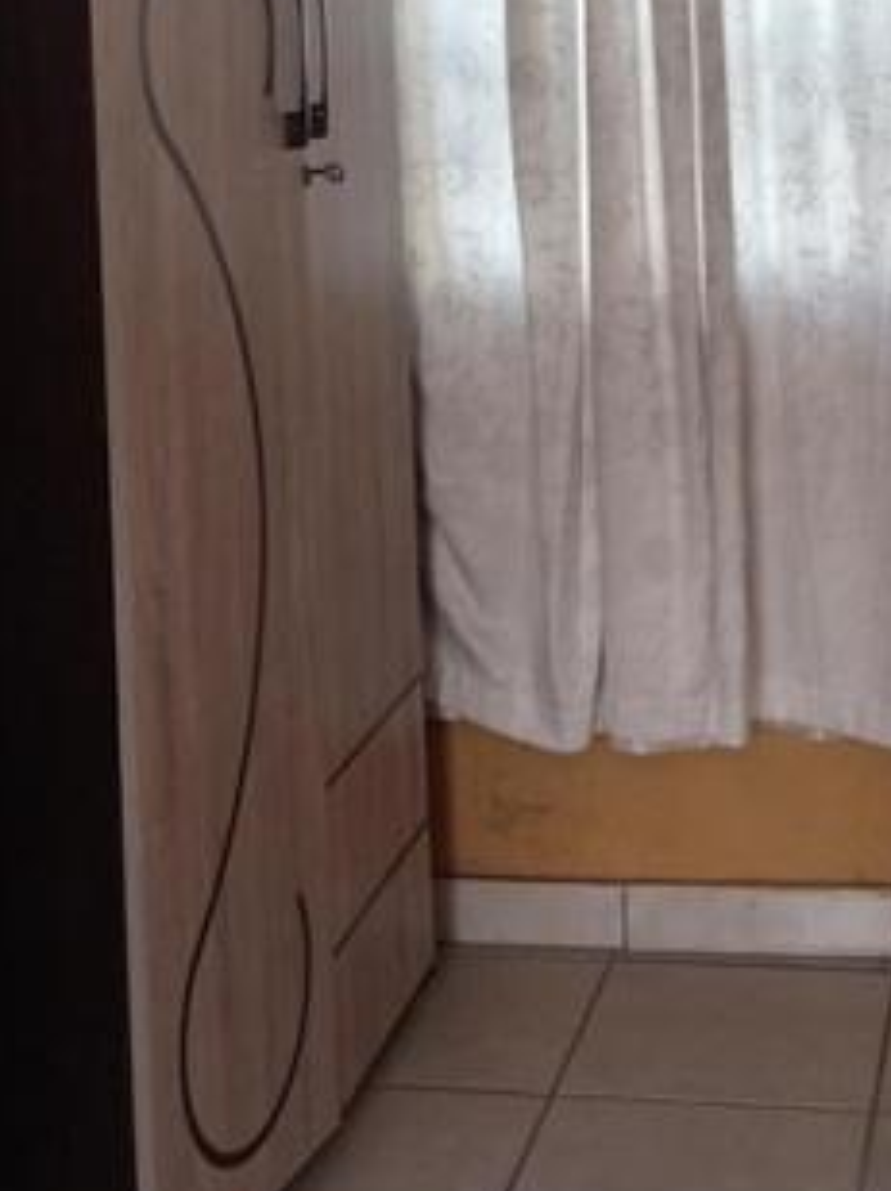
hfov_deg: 20.9
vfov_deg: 26.4
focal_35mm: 70
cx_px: 523
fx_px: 2407
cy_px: 15
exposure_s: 1/25
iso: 299
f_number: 1.8
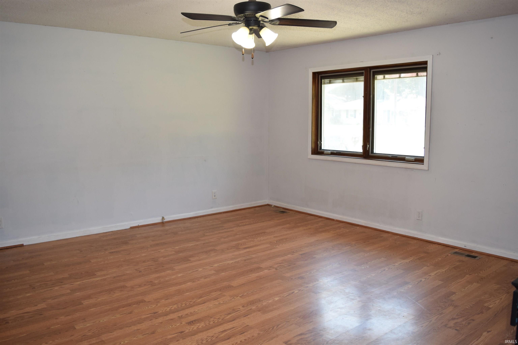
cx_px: 259
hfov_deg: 61.9
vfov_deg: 43.6
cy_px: 172
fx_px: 432
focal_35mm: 30
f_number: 5.6
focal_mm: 20
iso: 800
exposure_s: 1/125
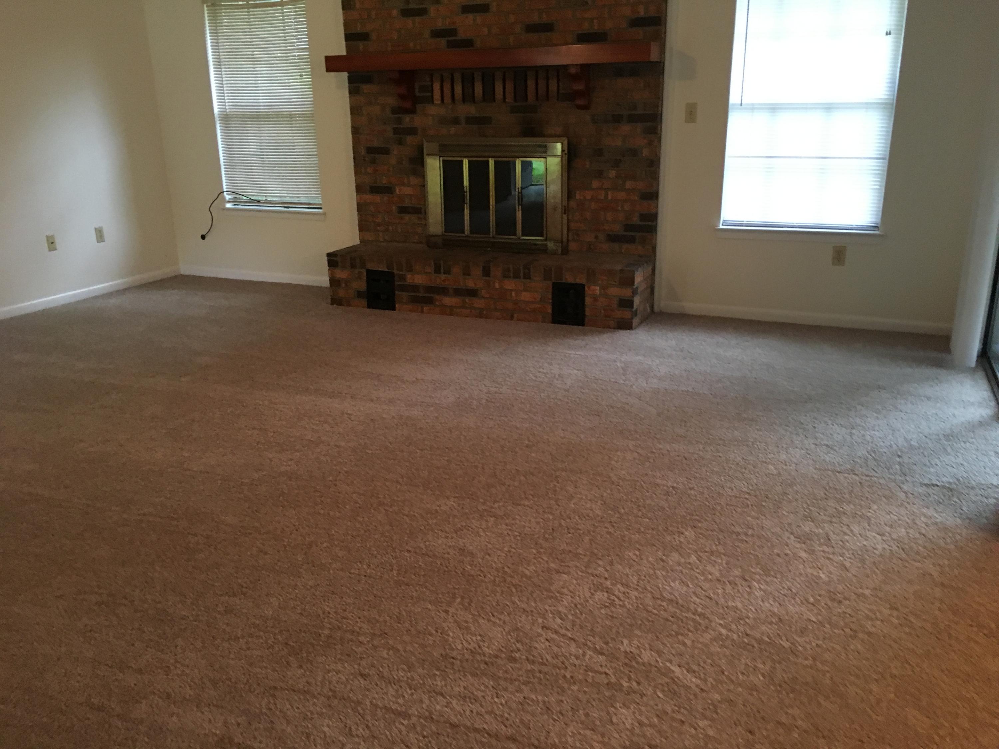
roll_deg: +2.8
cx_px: 500
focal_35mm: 29
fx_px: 837
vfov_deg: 48.2
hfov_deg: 61.7
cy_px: 374
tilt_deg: -18.8
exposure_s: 1/30
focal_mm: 4.15
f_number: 2.2
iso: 160
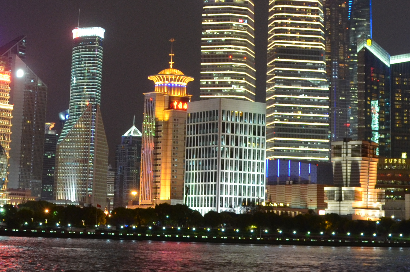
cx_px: 170
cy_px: -22
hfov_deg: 23.4
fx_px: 989
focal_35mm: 87
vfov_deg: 15.3
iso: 800
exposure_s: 1/5
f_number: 5
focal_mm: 18
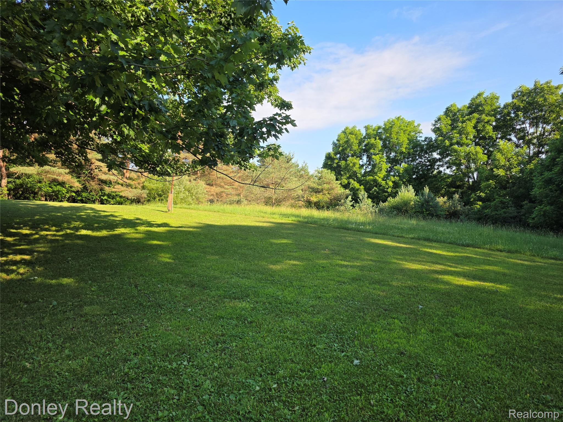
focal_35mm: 23
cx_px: 282
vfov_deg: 58.9
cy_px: 211
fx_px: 374
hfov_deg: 73.9
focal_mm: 6.3
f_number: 1.7
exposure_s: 1/2140
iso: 80
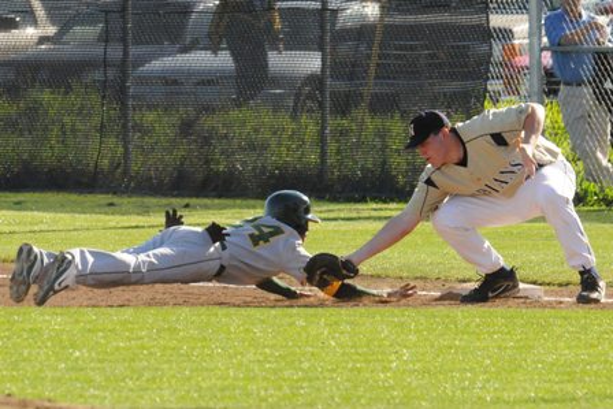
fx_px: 6387
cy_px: 204
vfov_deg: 3.7
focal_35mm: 375
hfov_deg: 5.5
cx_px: 306
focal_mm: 250
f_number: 9
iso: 2000
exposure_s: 1/1600
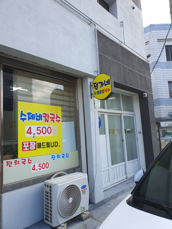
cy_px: 114
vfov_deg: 67.3
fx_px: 172
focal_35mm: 26
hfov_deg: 53.1
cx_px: 86
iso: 50
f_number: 2.4
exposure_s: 1/376
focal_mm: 4.3
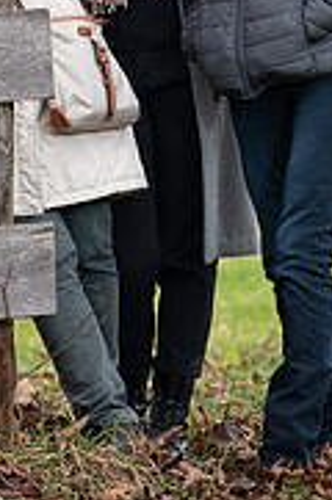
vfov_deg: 4.1
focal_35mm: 498
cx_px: 133
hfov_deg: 2.8
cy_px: -58
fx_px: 6915
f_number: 5
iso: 800
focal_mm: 200
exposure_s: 1/250
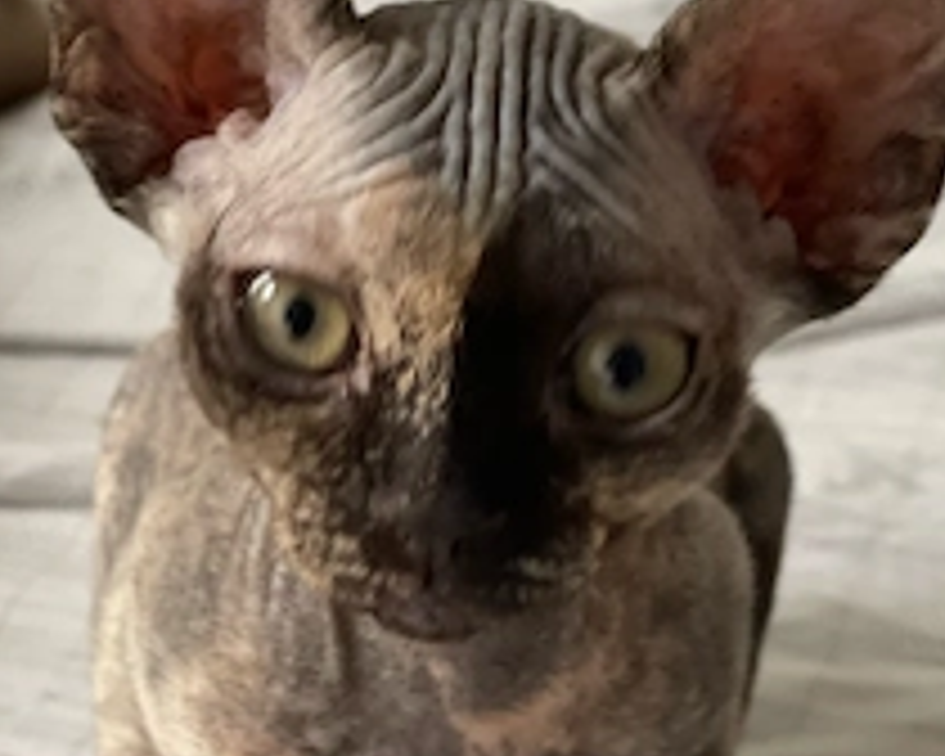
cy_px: 608
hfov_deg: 16.2
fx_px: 3328
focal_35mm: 119
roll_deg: -0.4
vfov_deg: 12.9
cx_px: 436
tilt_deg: -27.9
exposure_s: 1/40
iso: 200
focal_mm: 7.5
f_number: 2.2
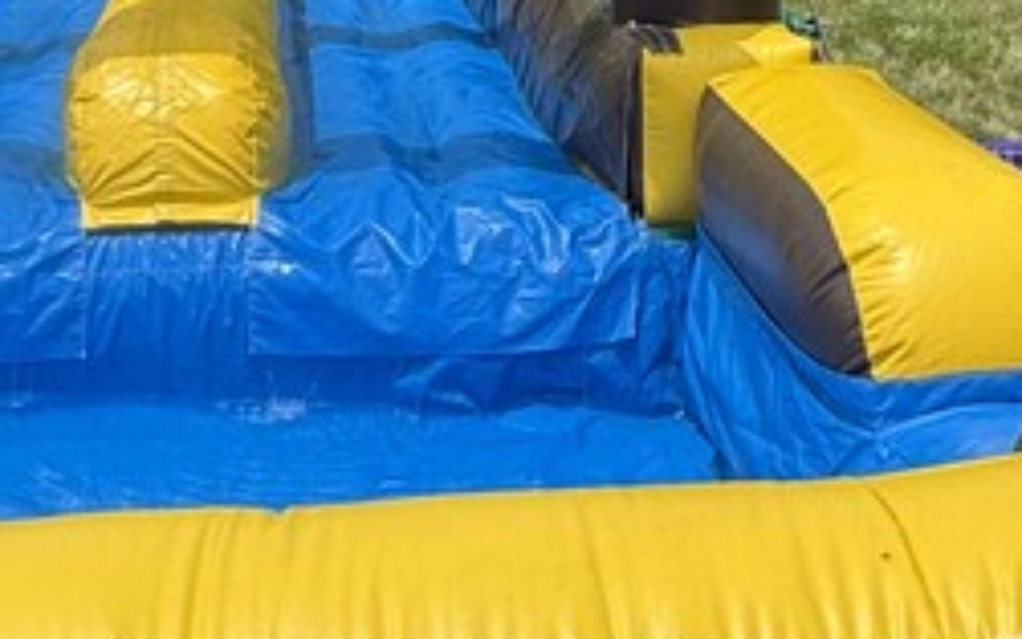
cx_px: 134
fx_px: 1978
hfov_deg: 28.1
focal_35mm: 71
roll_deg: +0.5
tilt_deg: -11.5
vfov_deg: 18.2
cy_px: 114
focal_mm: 2.22
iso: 50
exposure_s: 1/1198
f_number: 2.2
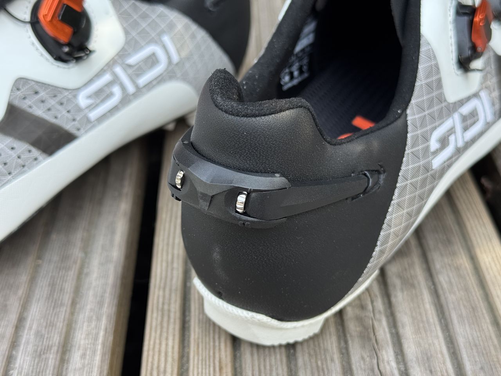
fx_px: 695
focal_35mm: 48
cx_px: 250
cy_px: 188
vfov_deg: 30.3
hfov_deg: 39.7
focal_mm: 6.76
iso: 80
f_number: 1.78
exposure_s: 1/172
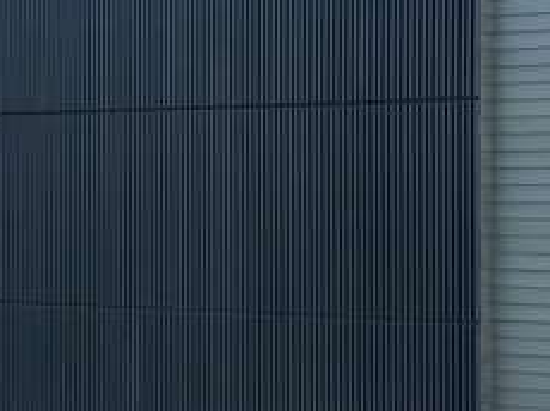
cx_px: 251
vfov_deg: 13.8
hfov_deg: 18.4
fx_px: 1698
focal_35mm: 107
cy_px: 210
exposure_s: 1/1250
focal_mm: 6.72
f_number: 1.7
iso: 100
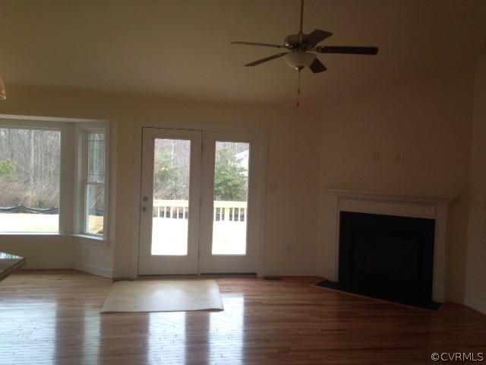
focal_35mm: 33
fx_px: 463
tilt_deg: -2.2
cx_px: 243
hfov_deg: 55.4
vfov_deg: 42.9
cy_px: 182
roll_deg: -0.5
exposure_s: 1/60
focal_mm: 4.12
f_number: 2.4
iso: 64
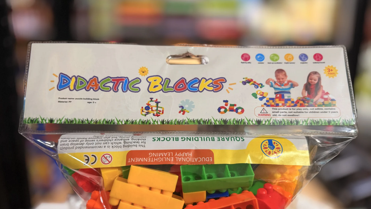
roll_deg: -0.5
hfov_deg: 67.9
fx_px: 275
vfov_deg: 41.0
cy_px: 138
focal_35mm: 28
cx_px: 188
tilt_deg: -13.1
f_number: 1.78
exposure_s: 1/120
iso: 200
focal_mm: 6.76
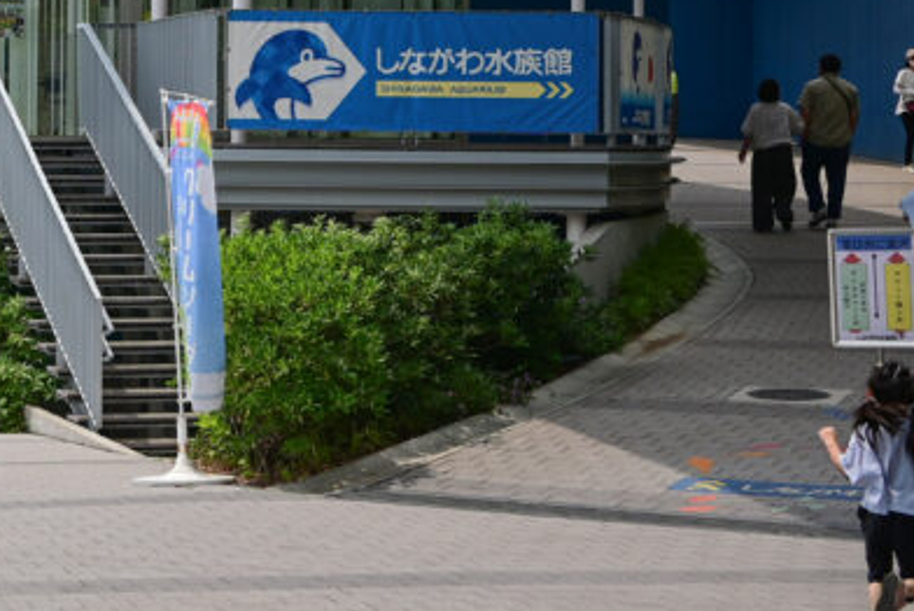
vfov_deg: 14.1
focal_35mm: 94
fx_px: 2388
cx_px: -142
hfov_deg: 20.4
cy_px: -132
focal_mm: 24
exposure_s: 1/1250
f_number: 4.5
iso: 100
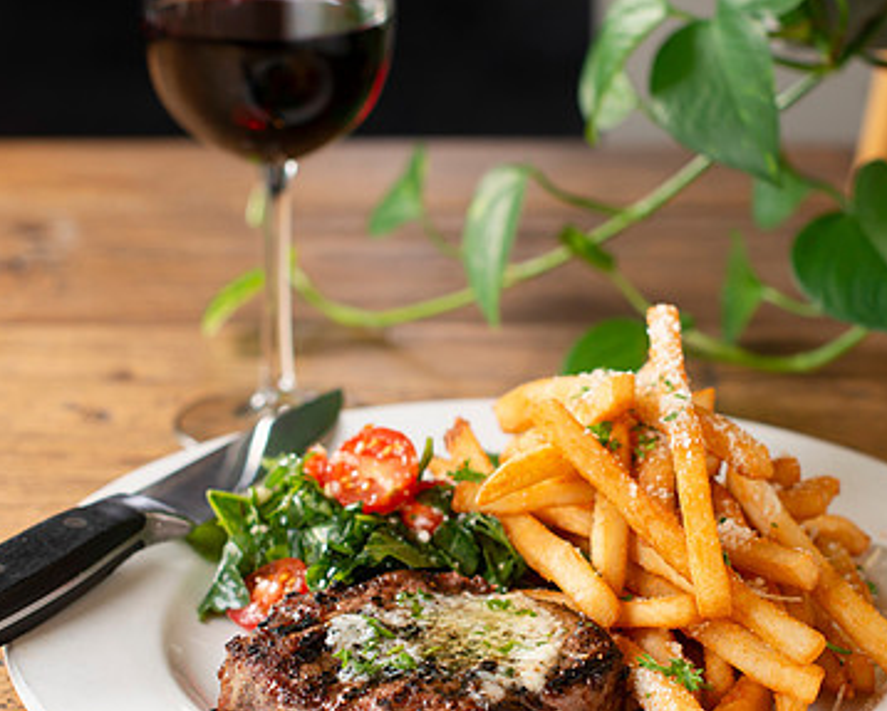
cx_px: 468
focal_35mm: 94
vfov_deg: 16.4
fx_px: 2470
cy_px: 466
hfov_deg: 20.4
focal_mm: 50
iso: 200
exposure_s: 1/200
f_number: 3.5
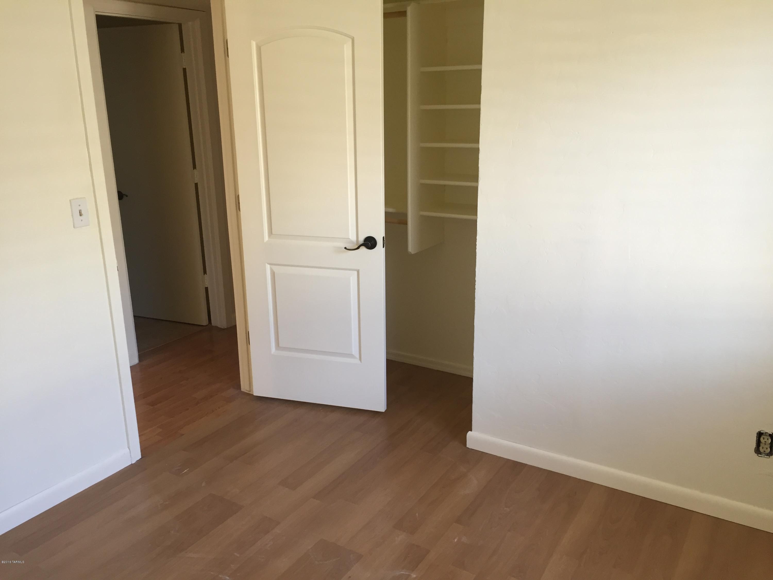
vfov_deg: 48.2
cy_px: 290
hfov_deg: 61.7
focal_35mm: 29
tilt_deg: -16.1
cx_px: 386
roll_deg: +1.1
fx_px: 648
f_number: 2.2
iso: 64
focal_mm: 4.15
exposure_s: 1/30
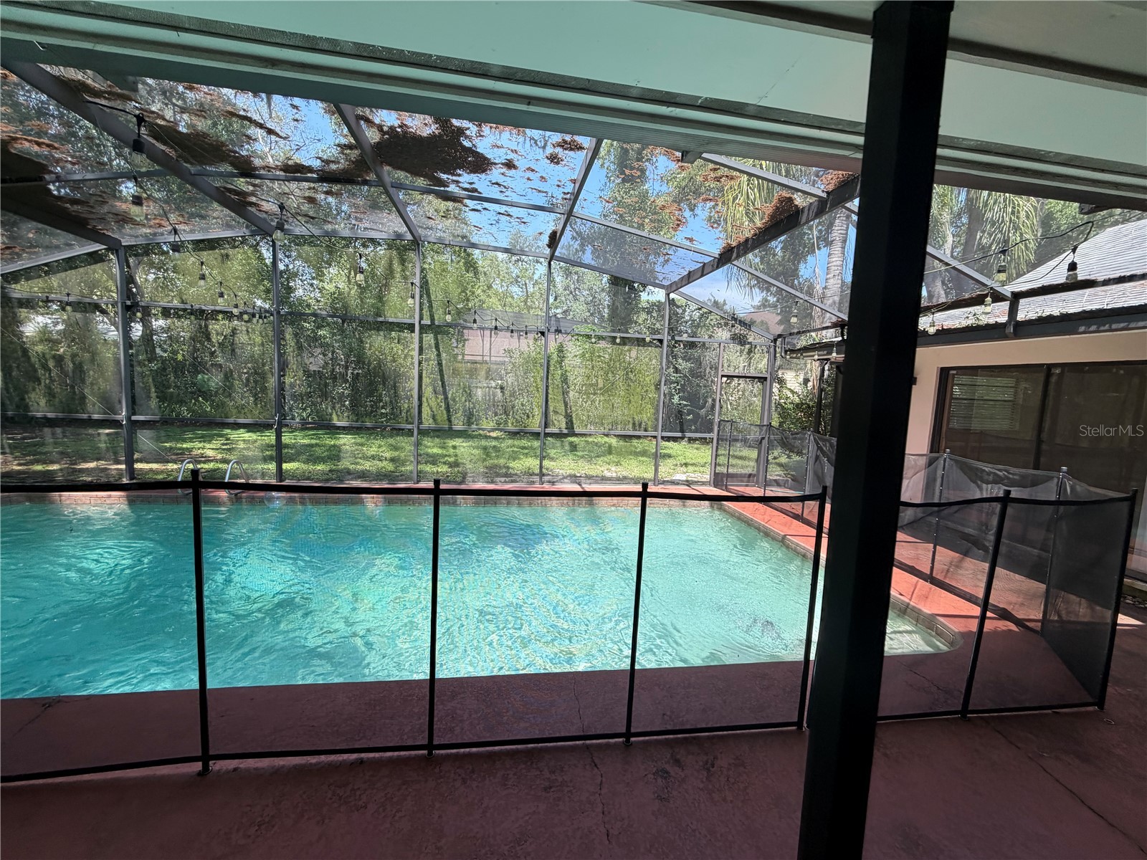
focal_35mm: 14
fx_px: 464
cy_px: 430
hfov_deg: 102.1
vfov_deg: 85.7
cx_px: 574
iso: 40
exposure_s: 1/191
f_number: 2.2
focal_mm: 2.22
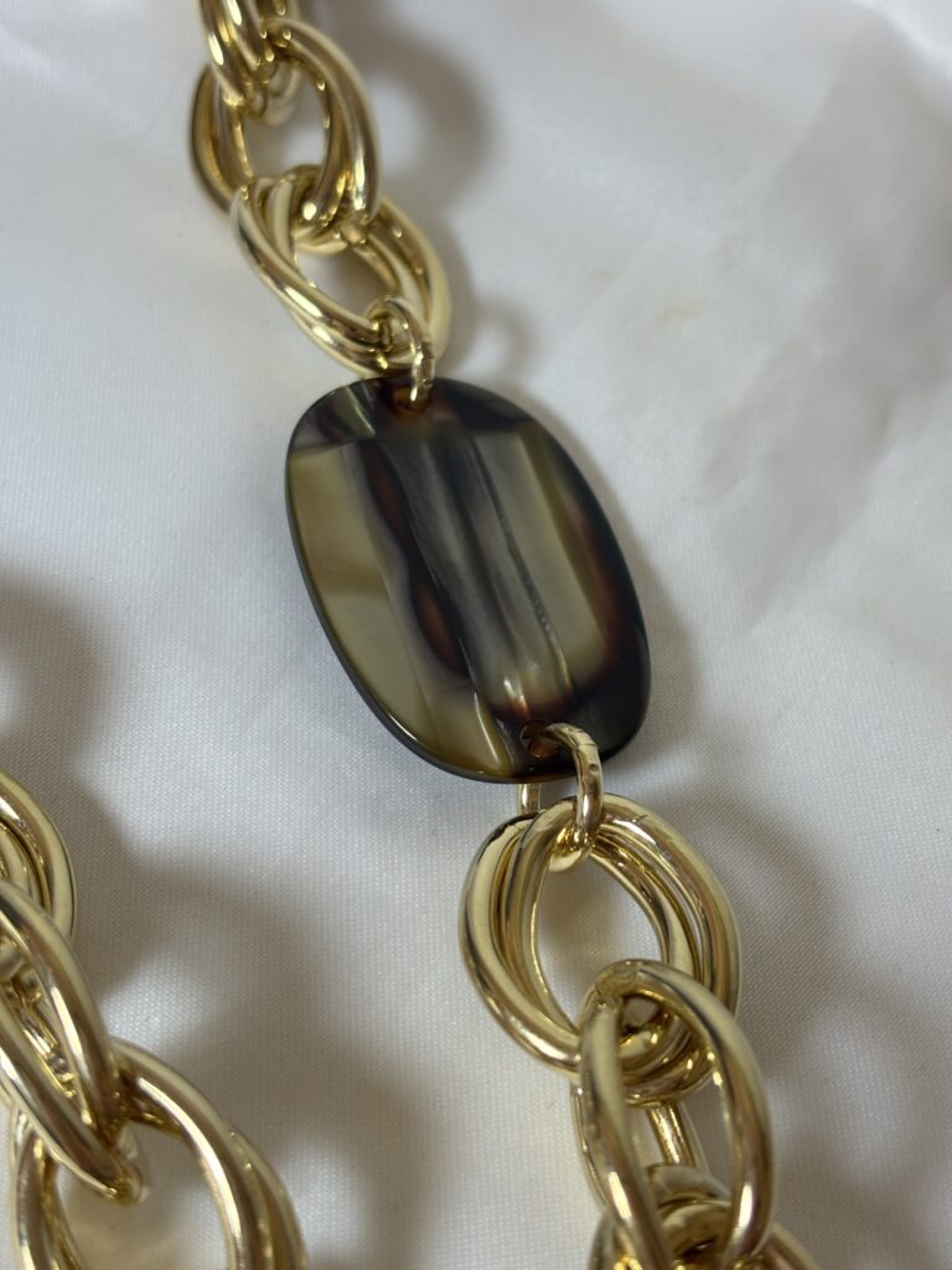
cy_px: 635
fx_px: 1907
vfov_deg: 36.8
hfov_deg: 28.0
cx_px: 476
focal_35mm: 52
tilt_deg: -54.1
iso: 32
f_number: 1.6
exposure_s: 1/100
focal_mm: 5.96
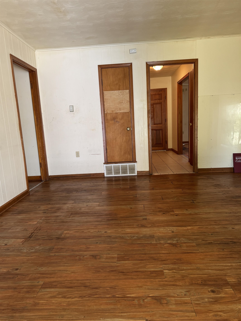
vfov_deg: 71.6
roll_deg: +3.5
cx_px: 120
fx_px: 223
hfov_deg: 56.8
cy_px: 160
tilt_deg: -9.6
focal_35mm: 24
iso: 160
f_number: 1.78
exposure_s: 1/60
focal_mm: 6.76
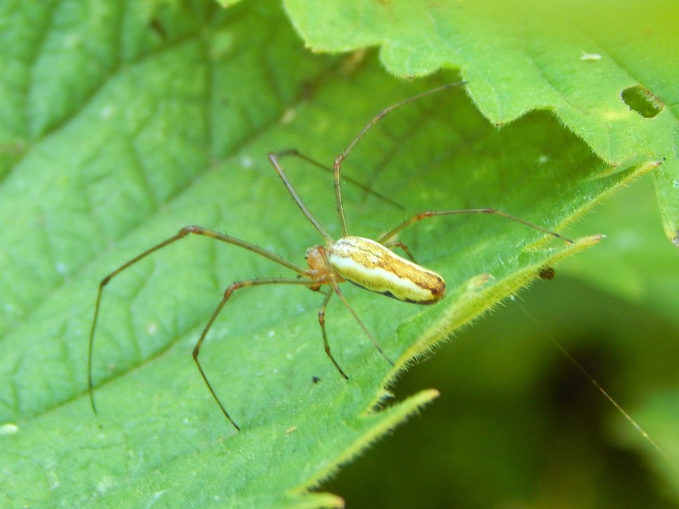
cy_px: 254
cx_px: 340
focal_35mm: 141
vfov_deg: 10.5
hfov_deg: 14.0
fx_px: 2766
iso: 180
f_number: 4.9
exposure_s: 1/30
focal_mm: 25.3
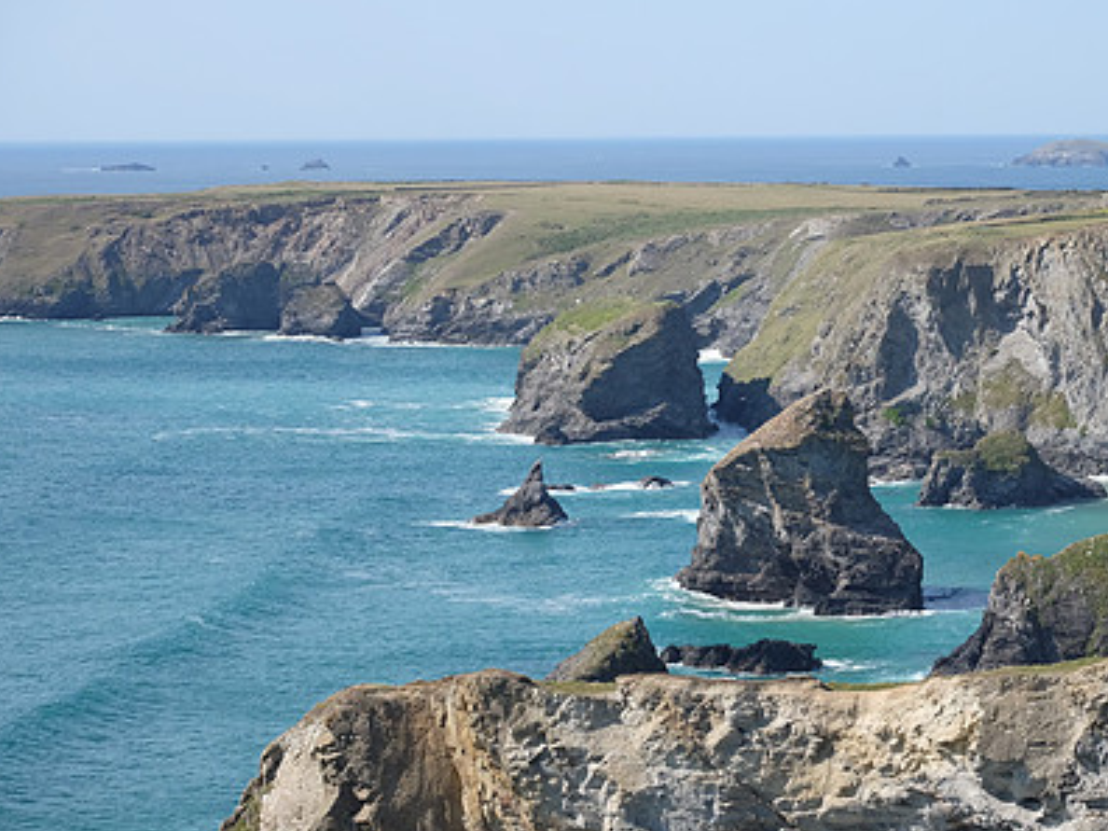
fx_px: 3745
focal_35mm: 117
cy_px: 491
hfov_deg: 16.8
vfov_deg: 12.7
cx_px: 792
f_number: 6.4
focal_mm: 55
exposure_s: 1/450
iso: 200
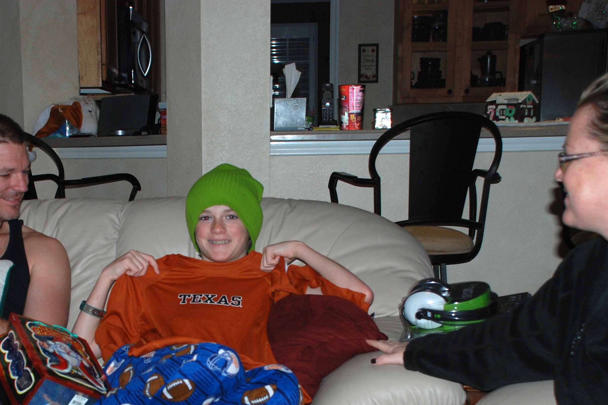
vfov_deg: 19.8
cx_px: 199
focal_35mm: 68
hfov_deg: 29.4
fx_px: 1148
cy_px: 322
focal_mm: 28
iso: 200
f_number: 4
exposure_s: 1/60
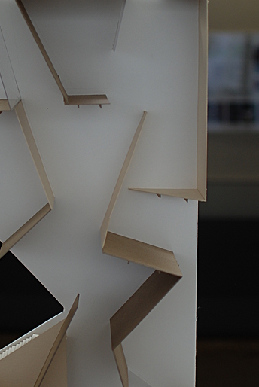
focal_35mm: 94
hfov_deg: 14.6
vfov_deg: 21.7
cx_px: 106
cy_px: 159
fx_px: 1010
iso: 100
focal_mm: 35
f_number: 1.8
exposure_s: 1/200
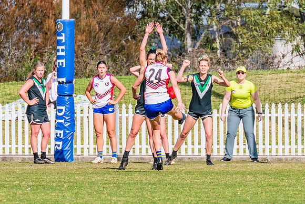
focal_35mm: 839
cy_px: 90
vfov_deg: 1.6
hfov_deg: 2.5
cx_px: 152
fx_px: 7110
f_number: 11
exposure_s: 1/1600
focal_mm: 420
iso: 800
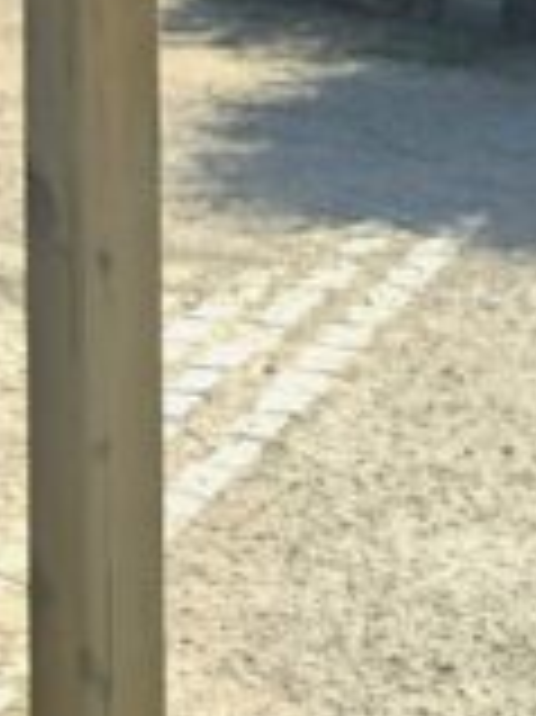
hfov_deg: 9.1
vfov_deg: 12.9
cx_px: -725
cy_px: -198
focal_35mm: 148
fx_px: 3060
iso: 16
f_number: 1.7
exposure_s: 1/500
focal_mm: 6.3
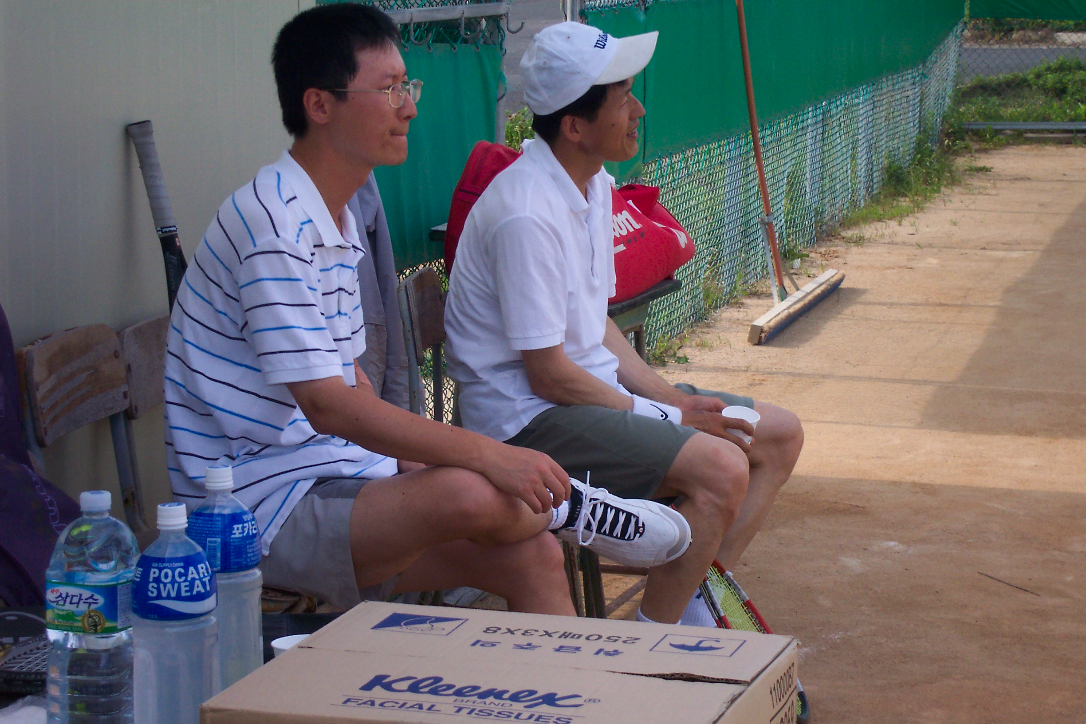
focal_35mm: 105
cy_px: 362
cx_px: 543
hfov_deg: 19.5
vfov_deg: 13.0
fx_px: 3167
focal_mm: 21.2
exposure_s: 1/350
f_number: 4.7
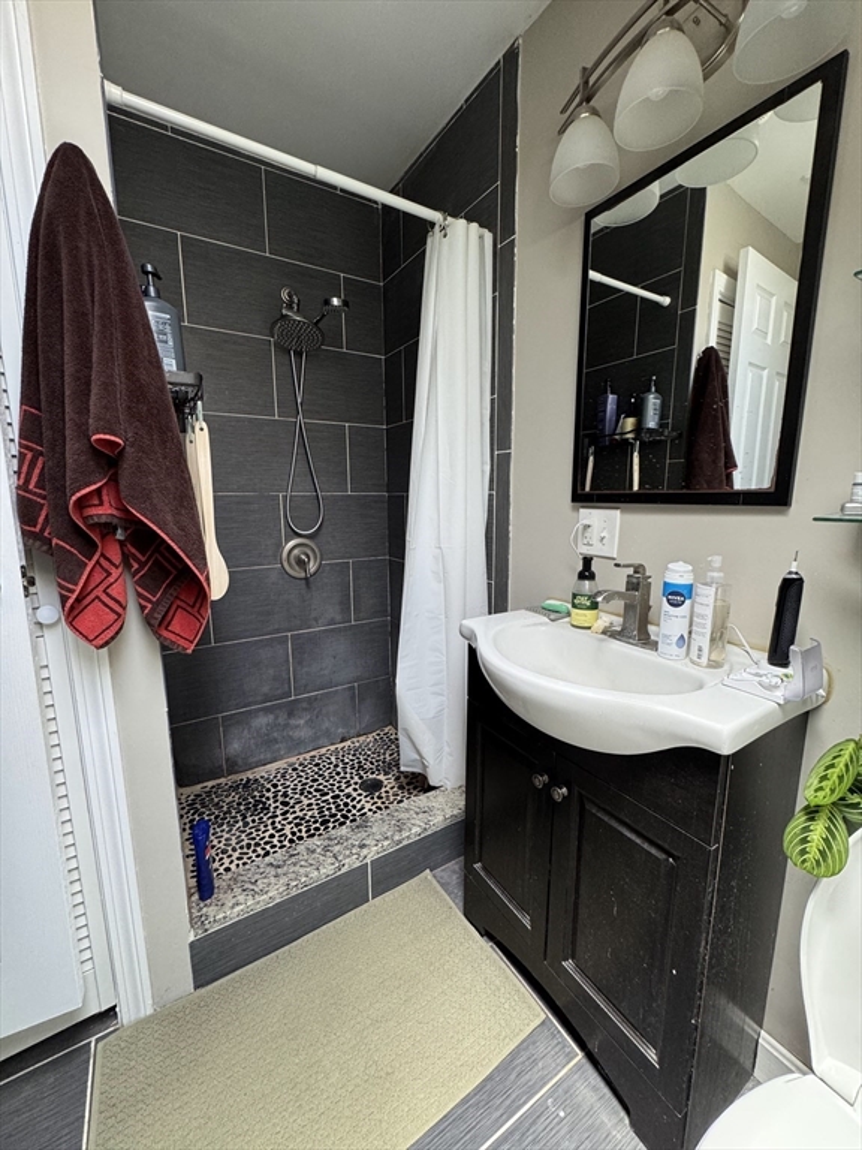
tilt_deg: -8.2
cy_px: 575
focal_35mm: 14
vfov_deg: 102.1
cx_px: 431
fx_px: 465
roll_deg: +0.3
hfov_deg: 85.7
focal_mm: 2.22
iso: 200
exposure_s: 1/99
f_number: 2.2
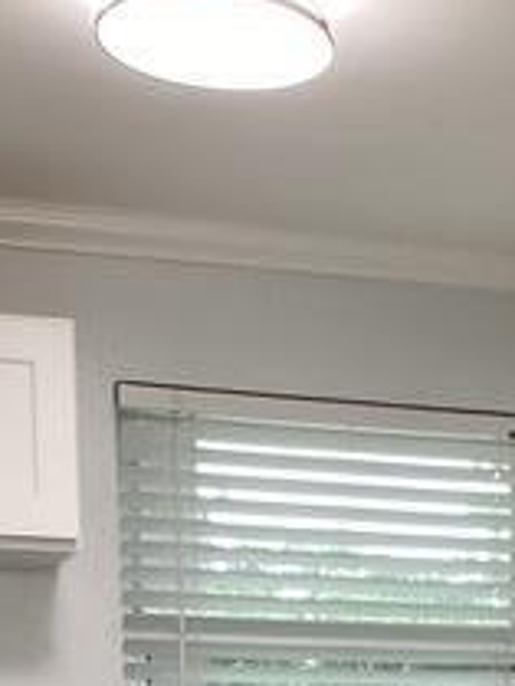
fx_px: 1883
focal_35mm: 95
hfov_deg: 15.2
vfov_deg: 18.7
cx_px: 548
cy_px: 965
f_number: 2.4
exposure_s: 1/60
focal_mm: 3.3
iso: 160
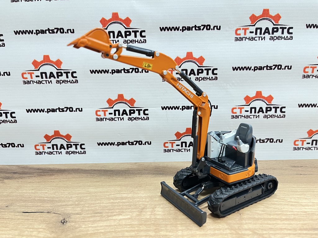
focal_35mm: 26
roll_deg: +1.8
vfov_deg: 53.1
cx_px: 159
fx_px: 239
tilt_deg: -12.4
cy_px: 119
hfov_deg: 67.3
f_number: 1.6
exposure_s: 1/50
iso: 200
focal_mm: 5.1
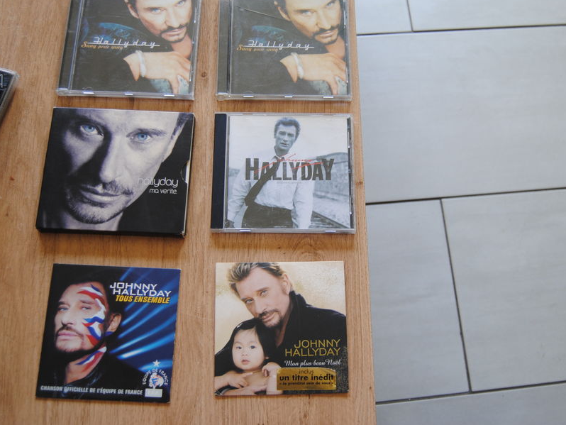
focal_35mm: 42
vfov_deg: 34.7
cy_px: 199
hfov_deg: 45.1
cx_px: 300
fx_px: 680
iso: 200
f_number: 3.8
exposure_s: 1/30
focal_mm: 23
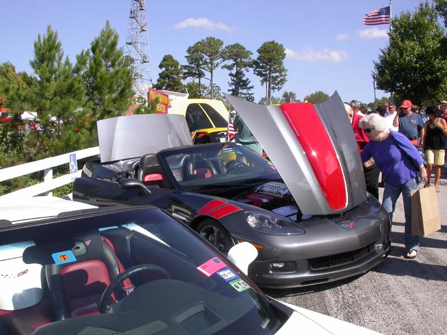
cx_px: 224
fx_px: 491
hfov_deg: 49.0
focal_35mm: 38
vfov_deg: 37.7
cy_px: 168
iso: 100
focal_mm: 7.85
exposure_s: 1/313
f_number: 6.7
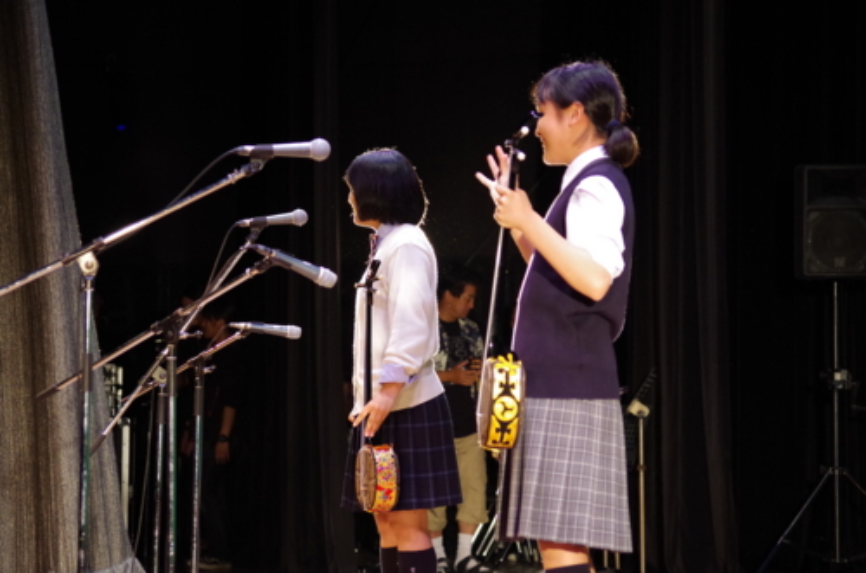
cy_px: 286
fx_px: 2880
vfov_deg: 11.4
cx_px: 433
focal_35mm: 120
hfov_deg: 17.1
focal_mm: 80
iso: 3200
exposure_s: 1/125
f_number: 4.5
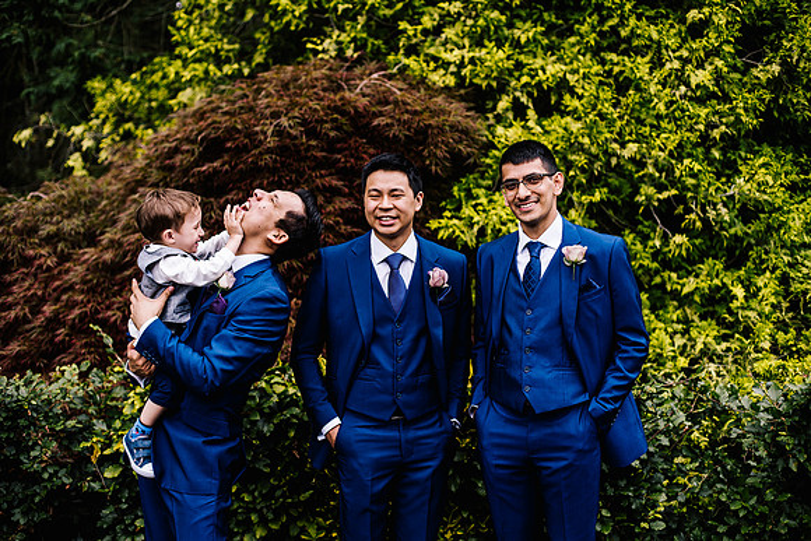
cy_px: 270
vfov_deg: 27.0
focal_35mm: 50
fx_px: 1127
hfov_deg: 39.6
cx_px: 406
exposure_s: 1/500
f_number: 2.5
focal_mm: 50
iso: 125
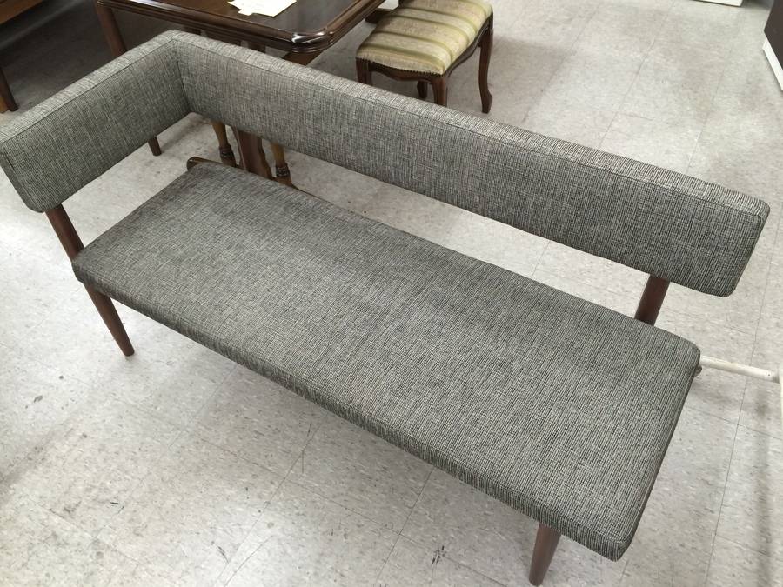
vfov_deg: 48.2
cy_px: 294
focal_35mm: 29
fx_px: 656
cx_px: 392
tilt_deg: -48.9
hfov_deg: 61.7
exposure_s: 1/30
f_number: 2.2
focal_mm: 4.15
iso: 50
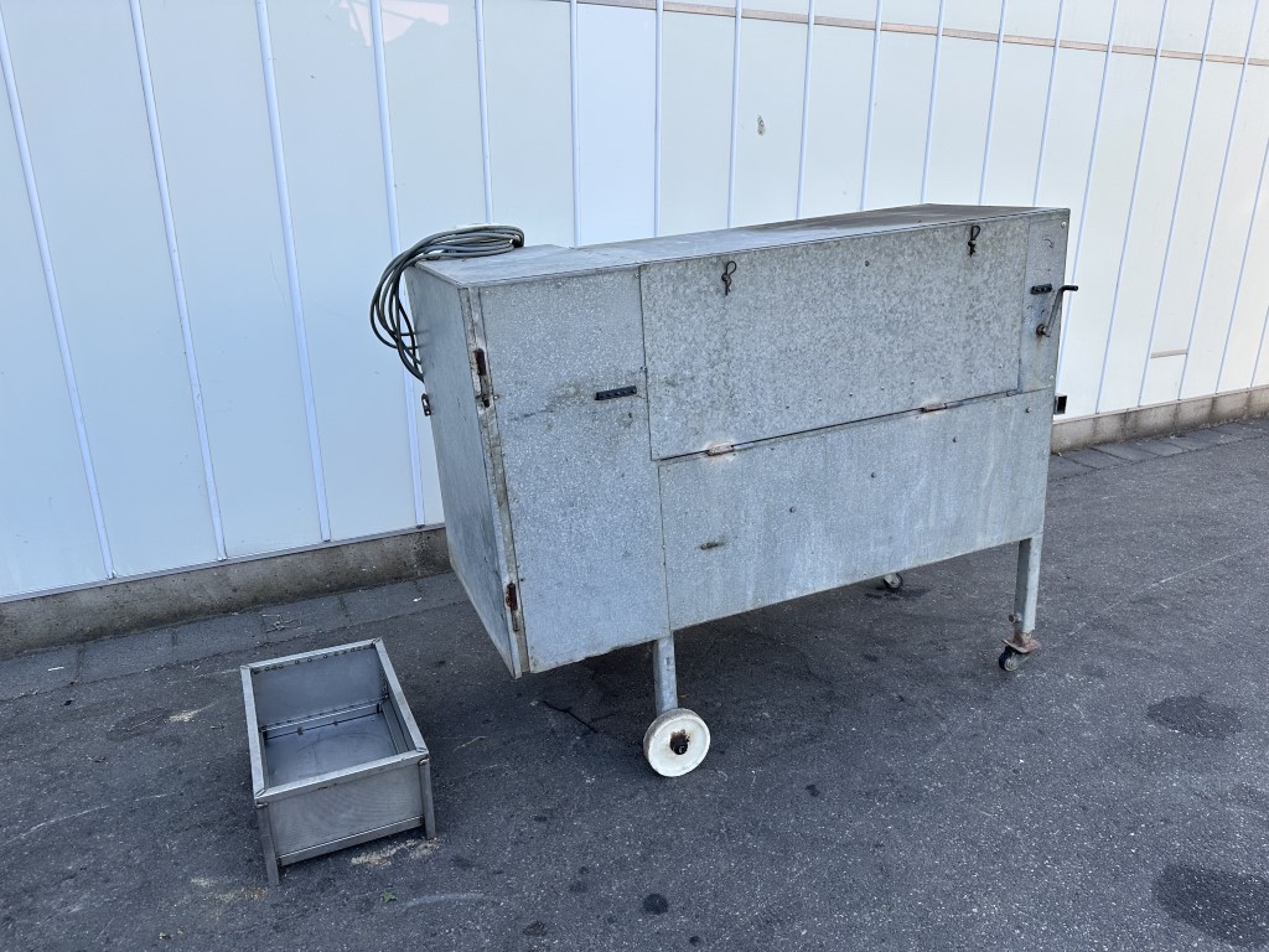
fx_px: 880
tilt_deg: -17.4
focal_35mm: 24
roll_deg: -0.7
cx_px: 634
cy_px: 476
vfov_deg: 56.8
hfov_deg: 71.6
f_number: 1.78
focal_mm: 6.86
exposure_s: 1/623
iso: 80
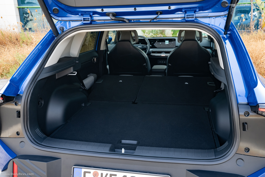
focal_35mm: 35
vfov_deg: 37.9
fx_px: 258
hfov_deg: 54.4
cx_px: 132
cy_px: 88
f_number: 13
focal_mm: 35
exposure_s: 1/30
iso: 640
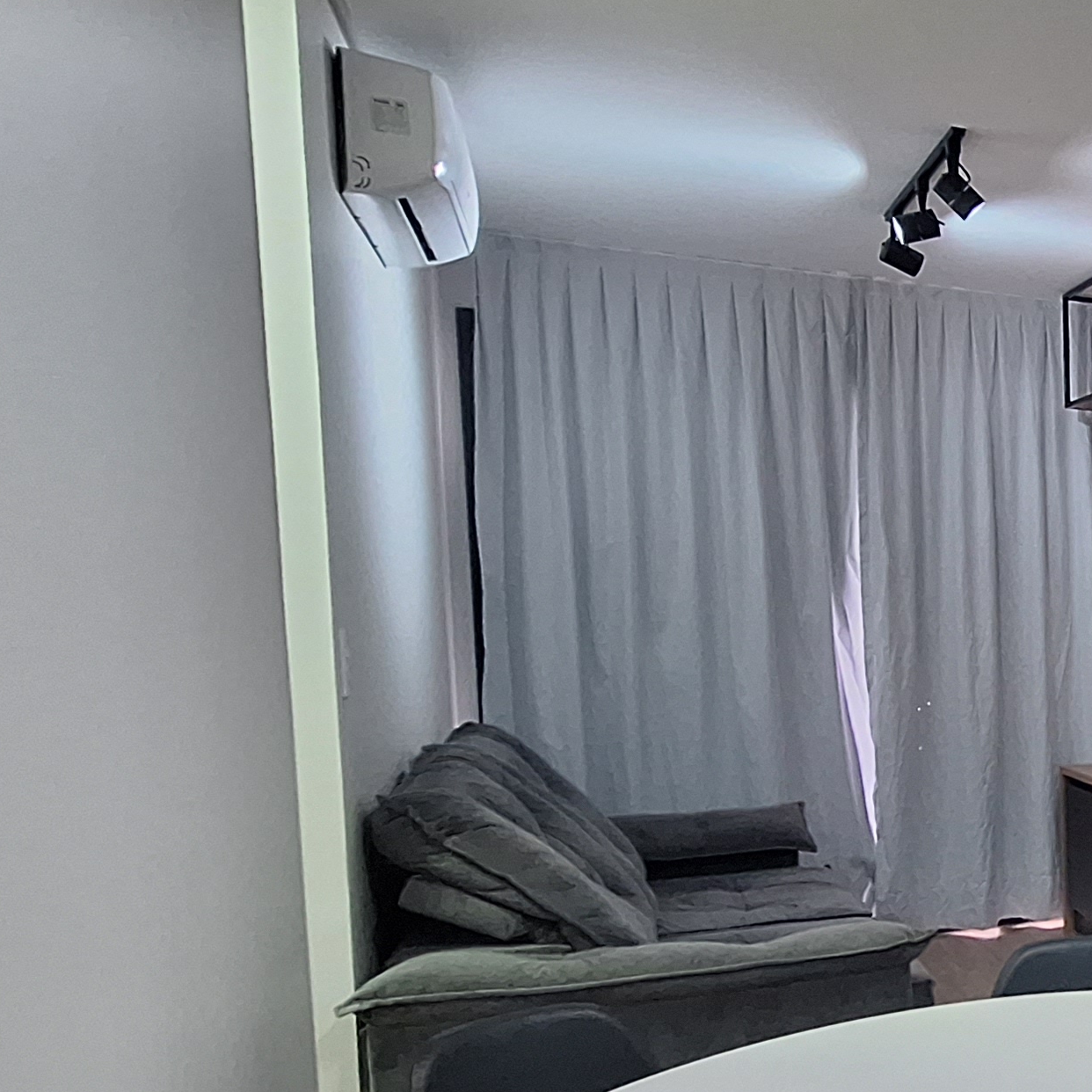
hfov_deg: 31.6
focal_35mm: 37
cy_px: 734
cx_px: 1496
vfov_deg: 44.2
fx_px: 1321
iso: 200
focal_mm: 1.74
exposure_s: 1/40
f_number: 2.2
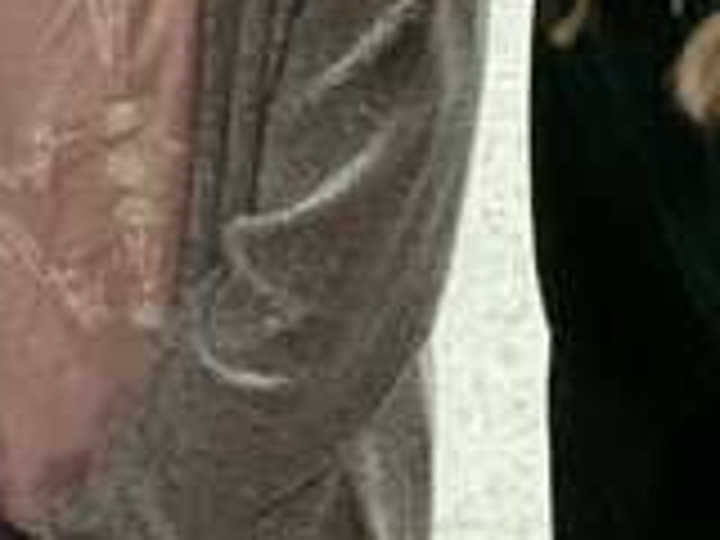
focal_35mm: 147
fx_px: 3058
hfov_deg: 13.2
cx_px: -72
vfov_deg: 8.5
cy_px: -1062
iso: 320
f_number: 2.2
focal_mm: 2.71
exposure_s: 1/40
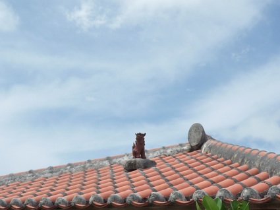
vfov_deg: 18.6
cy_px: 105
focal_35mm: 79
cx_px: 140
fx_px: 638
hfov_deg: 24.7
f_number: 6.3
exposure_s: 1/800
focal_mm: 7.8
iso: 160
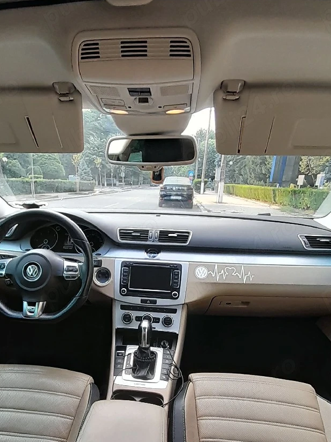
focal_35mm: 21
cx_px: 135
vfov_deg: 77.2
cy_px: 283
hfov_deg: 63.0
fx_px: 268
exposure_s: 1/40
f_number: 2.2
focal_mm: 1.13
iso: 50
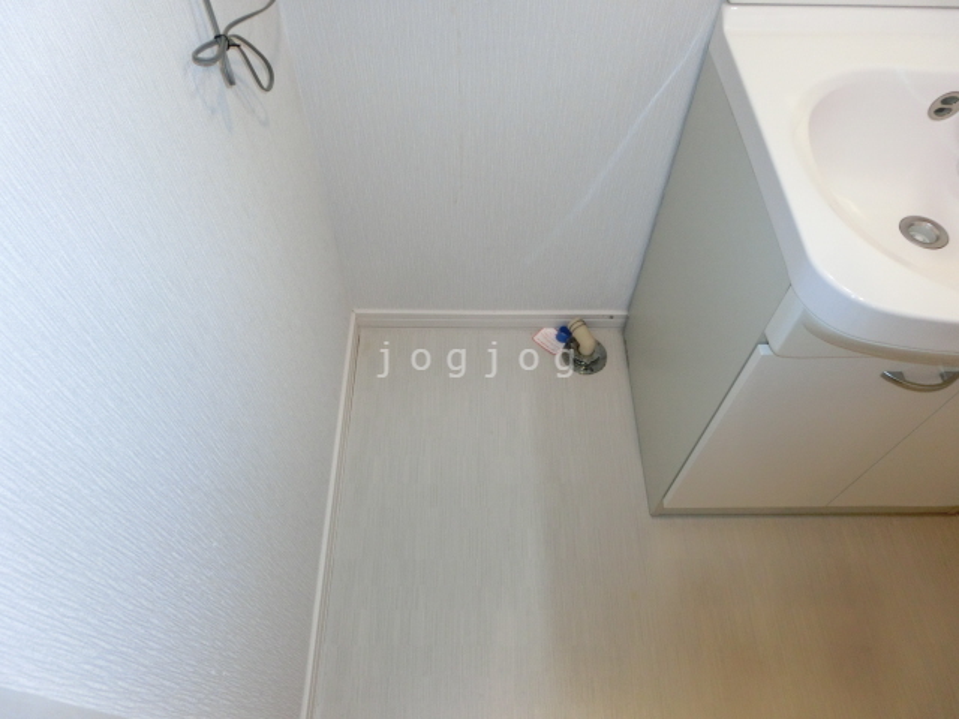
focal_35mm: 24
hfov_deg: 71.6
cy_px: 360
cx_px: 480
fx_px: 665
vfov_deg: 56.8
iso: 400
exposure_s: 1/60
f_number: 3
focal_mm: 4.24
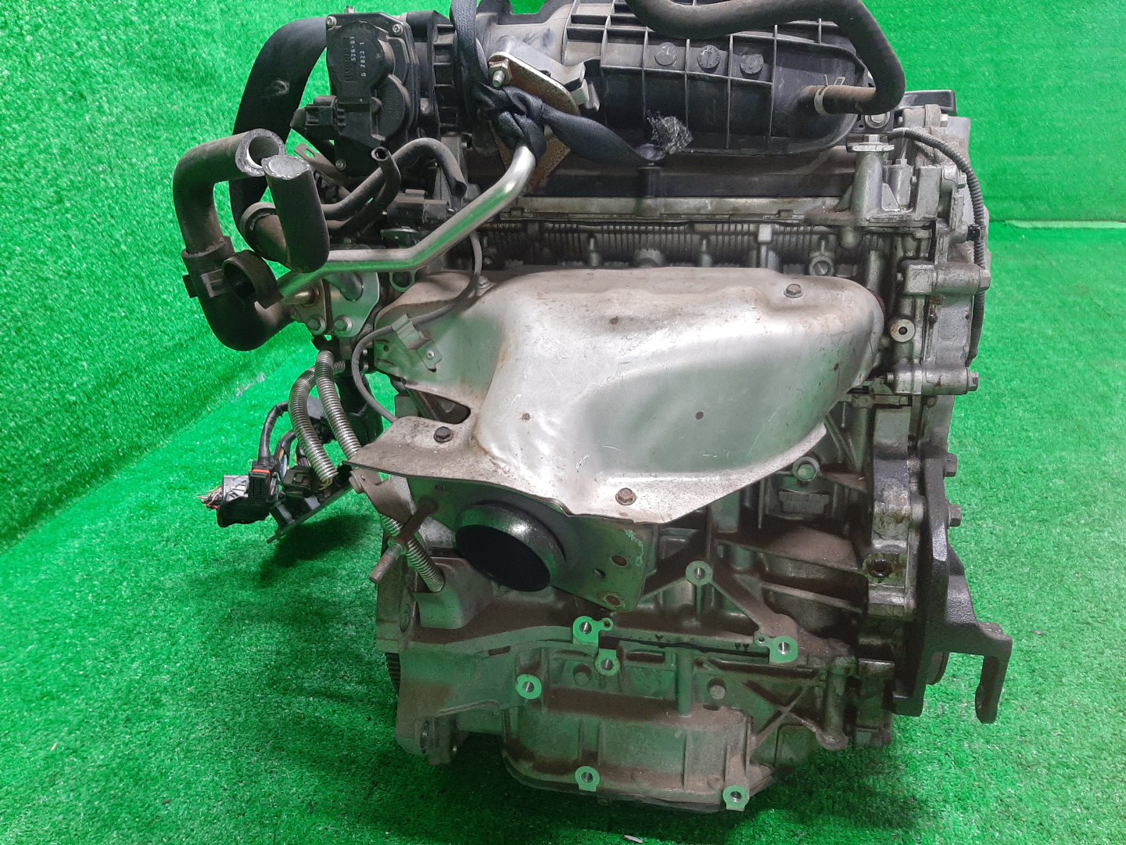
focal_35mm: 26
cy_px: 422
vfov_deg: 53.1
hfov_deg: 67.3
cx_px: 563
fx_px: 846
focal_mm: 3.93
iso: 241
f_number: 1.7
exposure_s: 1/50
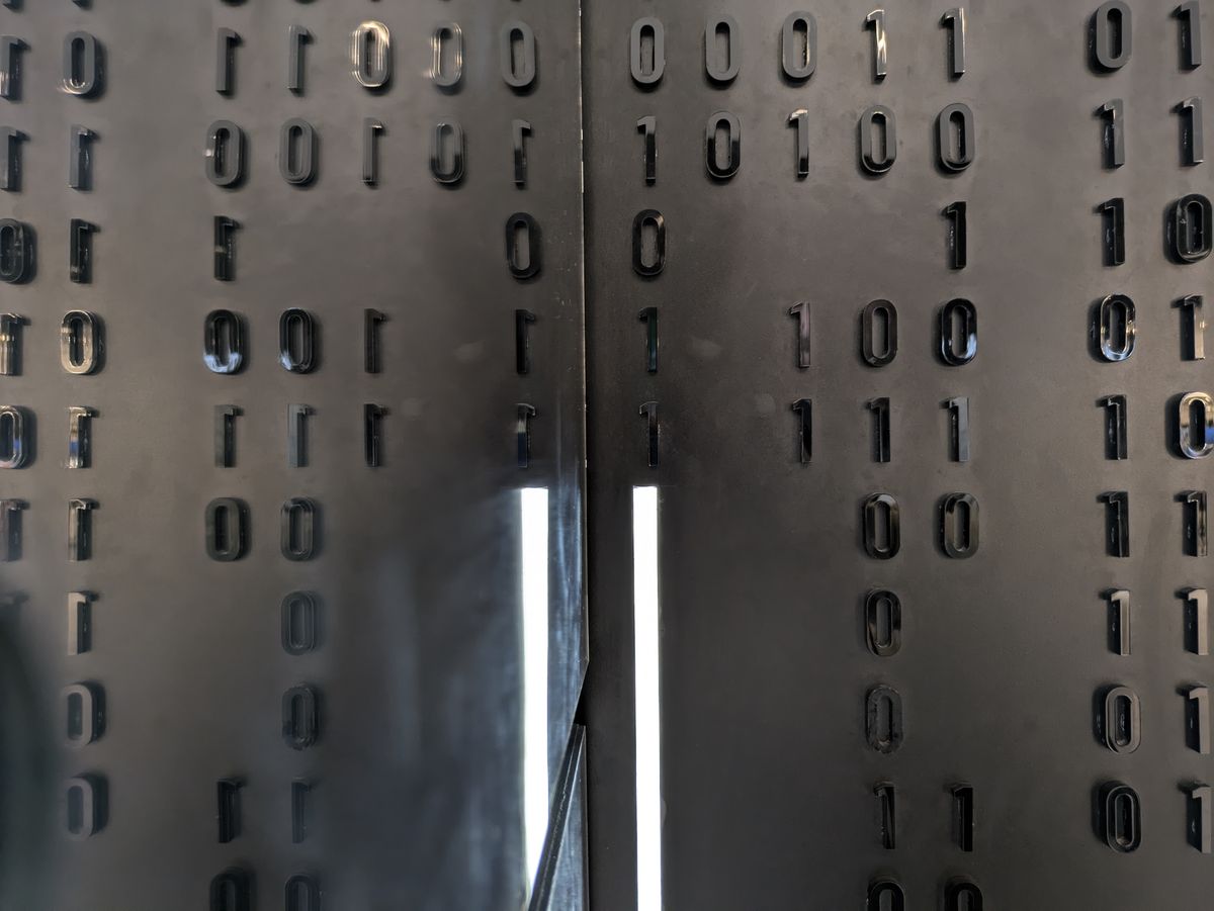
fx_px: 877
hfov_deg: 69.4
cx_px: 607
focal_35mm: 25
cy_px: 456
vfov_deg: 54.9
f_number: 1.89
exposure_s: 1/24
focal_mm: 5.43
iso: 167
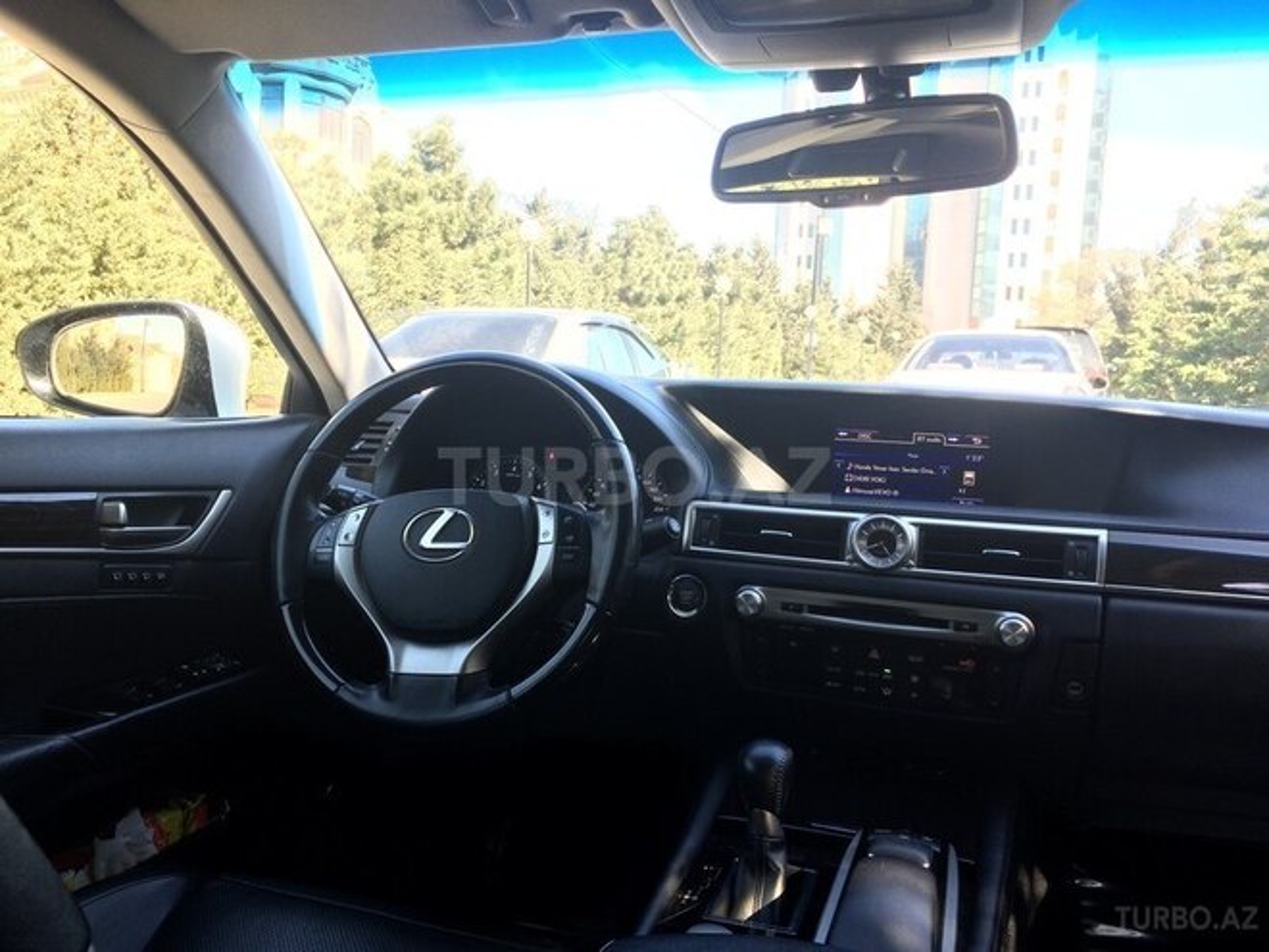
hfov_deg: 61.7
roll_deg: -1.6
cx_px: 634
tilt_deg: -5.4
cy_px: 476
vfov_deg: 48.2
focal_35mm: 29
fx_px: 1063
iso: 32
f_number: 2.2
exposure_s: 1/107
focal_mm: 4.15
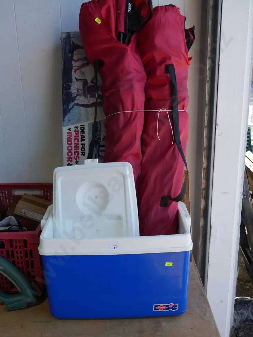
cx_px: 126
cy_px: 168
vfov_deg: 46.8
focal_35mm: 40
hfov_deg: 36.0
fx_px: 389
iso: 200
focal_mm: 20
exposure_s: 1/125
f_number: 5
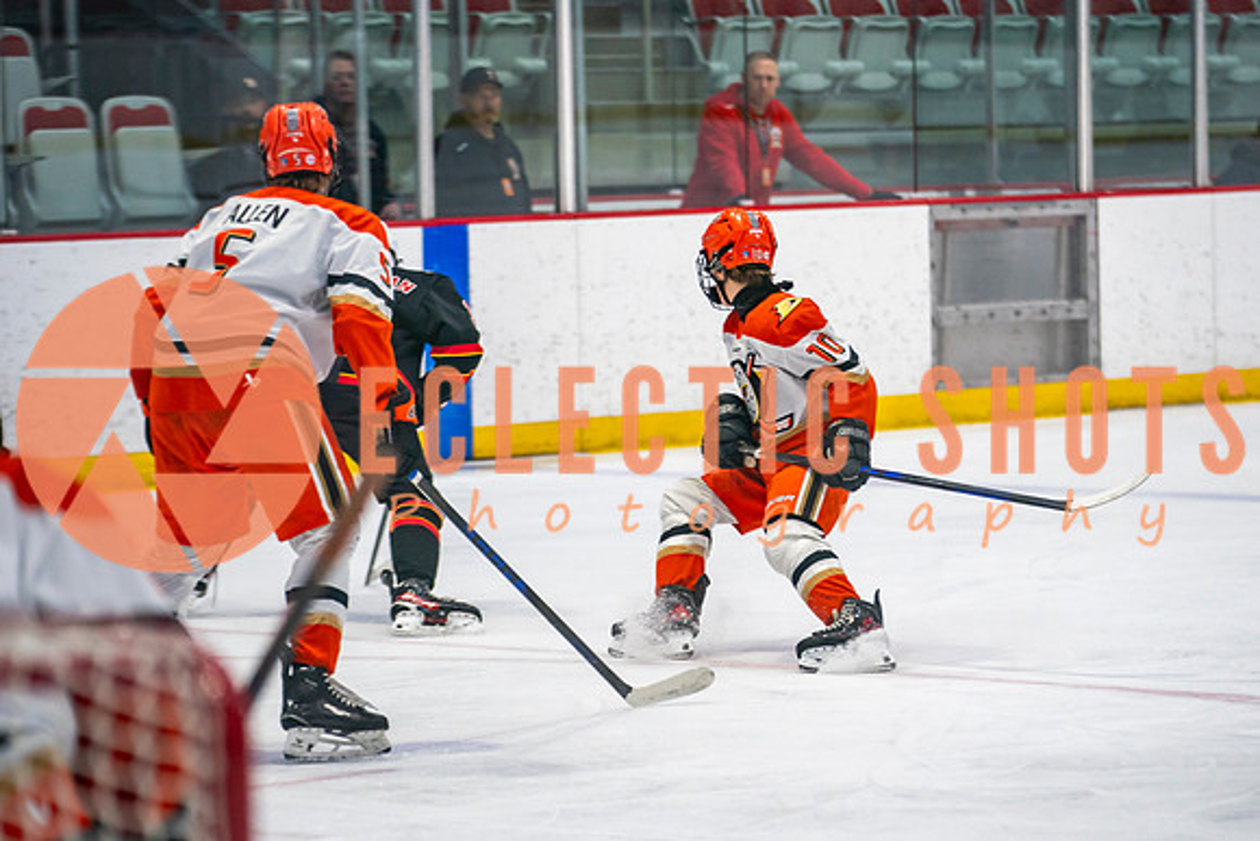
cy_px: 421
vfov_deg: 7.2
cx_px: 784
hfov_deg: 10.7
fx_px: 6720
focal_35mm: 192
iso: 640
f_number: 2.8
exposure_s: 1/640
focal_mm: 150
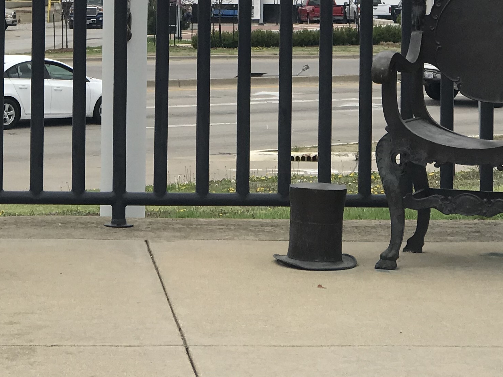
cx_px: 172
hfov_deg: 12.6
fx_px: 2267
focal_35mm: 156
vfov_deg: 9.3
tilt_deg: +1.2
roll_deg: -0.4
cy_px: -118
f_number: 2.8
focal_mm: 6.6
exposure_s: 1/948
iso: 20
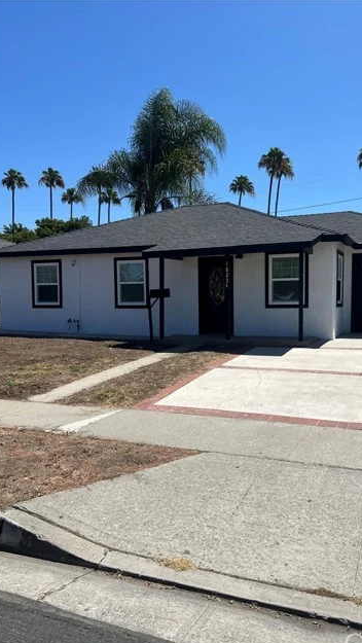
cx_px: 232
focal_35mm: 29
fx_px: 494
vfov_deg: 66.0
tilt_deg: -3.3
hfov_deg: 39.9
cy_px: 328
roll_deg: -0.7
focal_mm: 5.7
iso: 50
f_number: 1.5
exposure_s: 1/6993
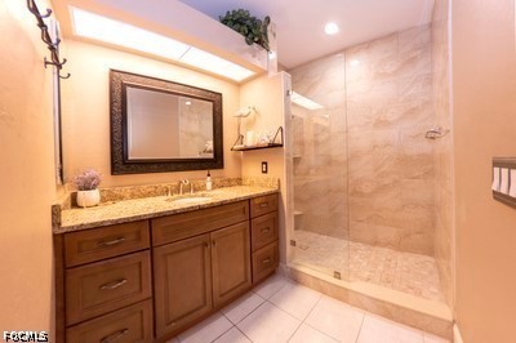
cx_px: 258
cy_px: 172
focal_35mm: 12
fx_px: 172
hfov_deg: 112.7
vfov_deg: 89.9
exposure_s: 1/60
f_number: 4
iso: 450
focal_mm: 8
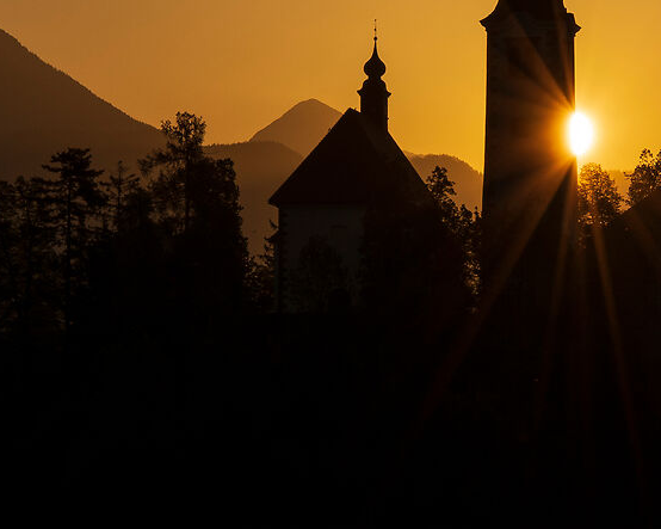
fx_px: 4773
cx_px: 519
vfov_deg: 6.3
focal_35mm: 244
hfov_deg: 7.9
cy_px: 516
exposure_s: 1/500
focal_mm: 60
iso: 100
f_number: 18
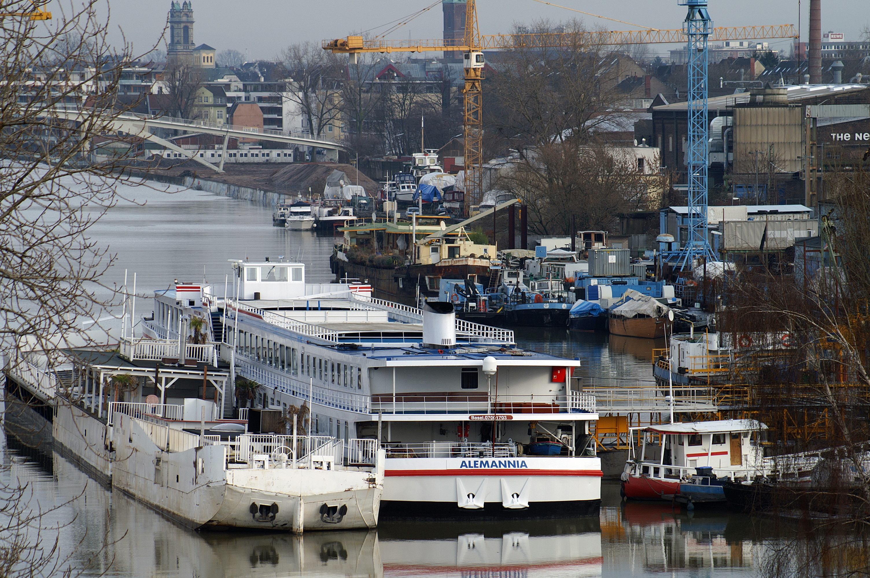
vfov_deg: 6.1
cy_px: 289
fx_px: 5433
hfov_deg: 9.2
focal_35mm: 225
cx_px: 435
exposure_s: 1/160
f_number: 9
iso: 100
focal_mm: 150
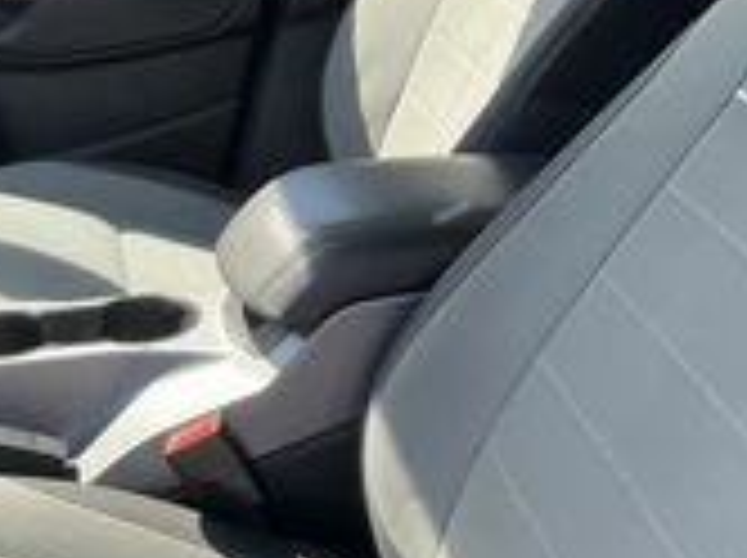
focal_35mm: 70
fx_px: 1508
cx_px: 72
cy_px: 608
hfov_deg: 26.8
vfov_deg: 20.1
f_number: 1.8
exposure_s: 1/206
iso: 20
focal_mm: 3
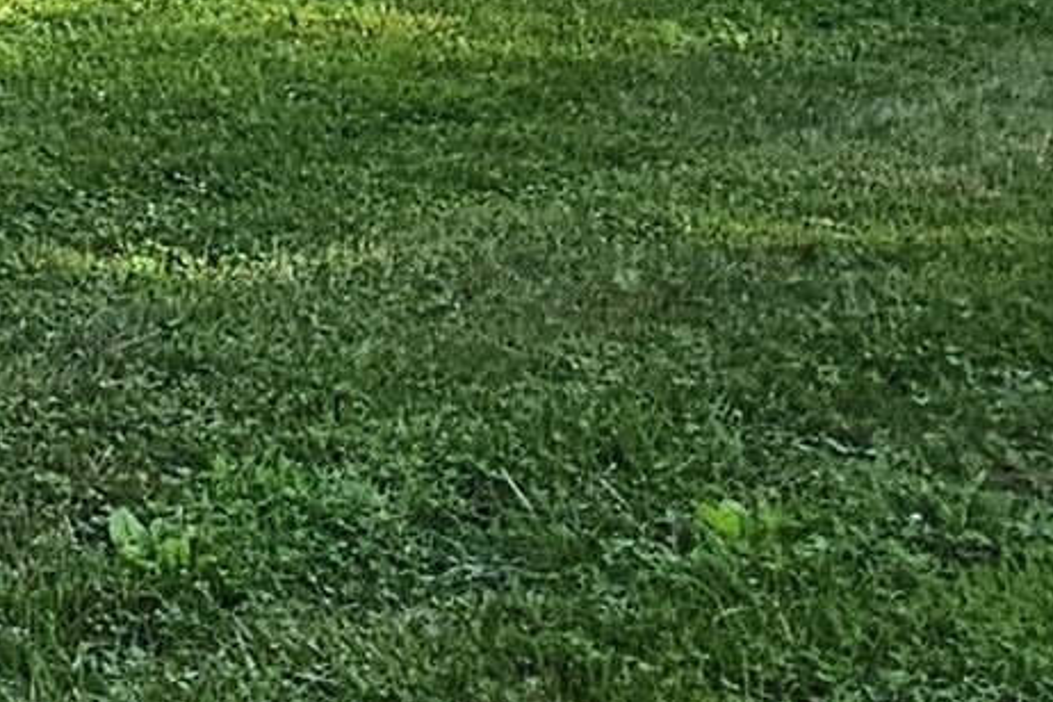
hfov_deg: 17.2
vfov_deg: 13.9
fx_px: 2632
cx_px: -987
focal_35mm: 90
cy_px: -449
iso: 64
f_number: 2.2
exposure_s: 1/796
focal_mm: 2.2
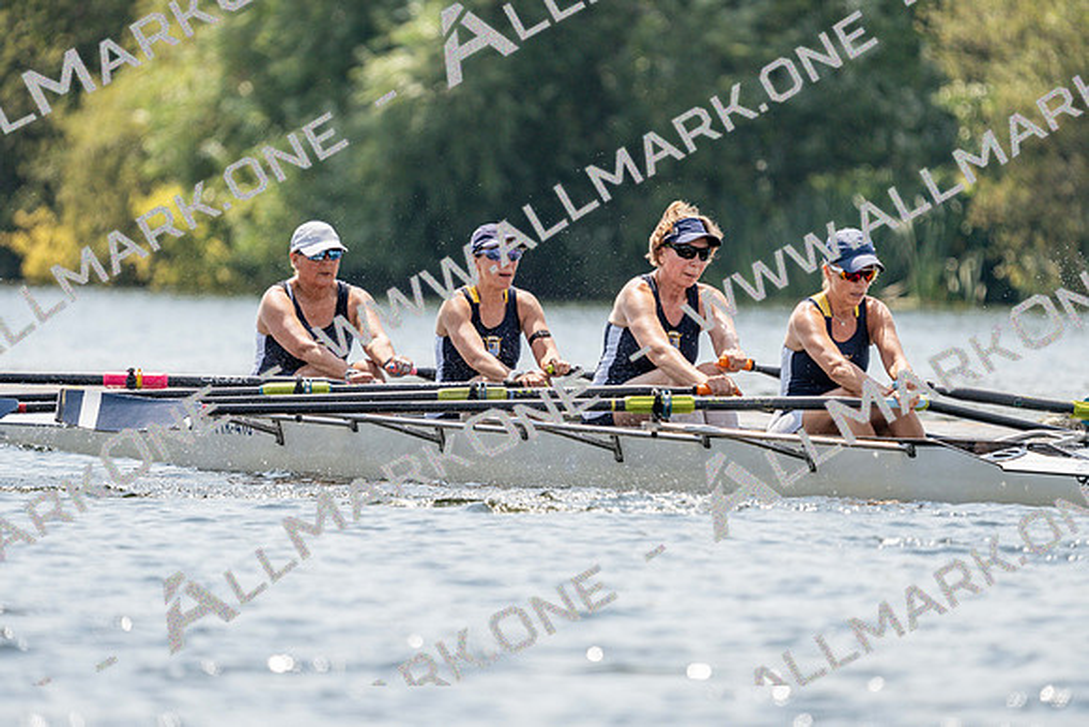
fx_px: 13797
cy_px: 364
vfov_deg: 3.0
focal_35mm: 456
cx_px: 544
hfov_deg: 4.5
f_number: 6.3
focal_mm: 456
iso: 250
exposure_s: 1/1600
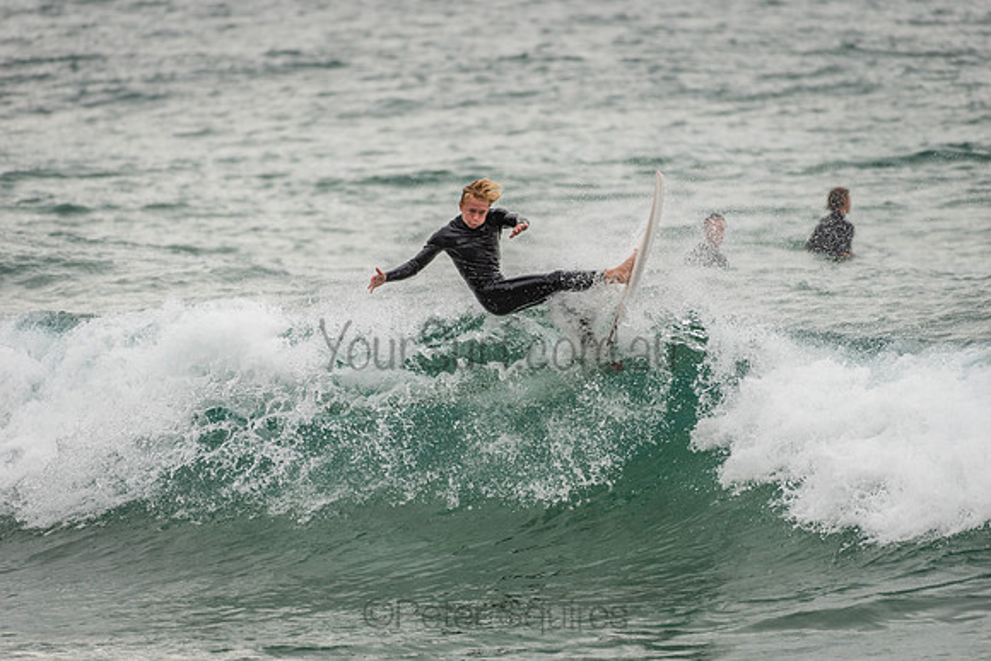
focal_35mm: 500
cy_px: 330
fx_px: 13766
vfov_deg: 2.8
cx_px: 496
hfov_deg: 4.1
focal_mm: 500
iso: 280
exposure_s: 1/2000
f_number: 5.6
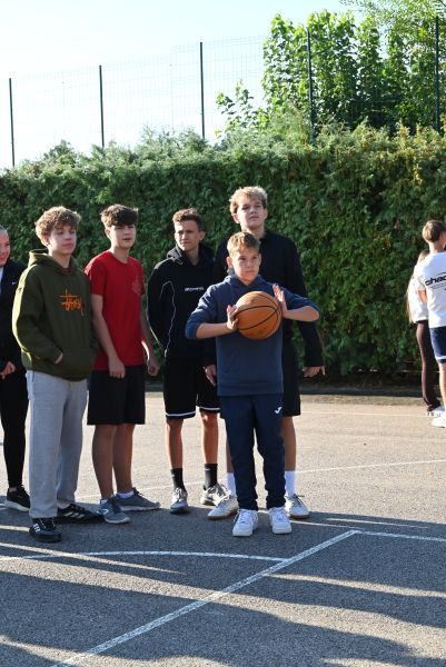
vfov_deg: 32.9
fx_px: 1132
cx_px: 223
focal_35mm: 61
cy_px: 334
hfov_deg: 22.3
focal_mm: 61
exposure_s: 1/500
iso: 1600
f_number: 13
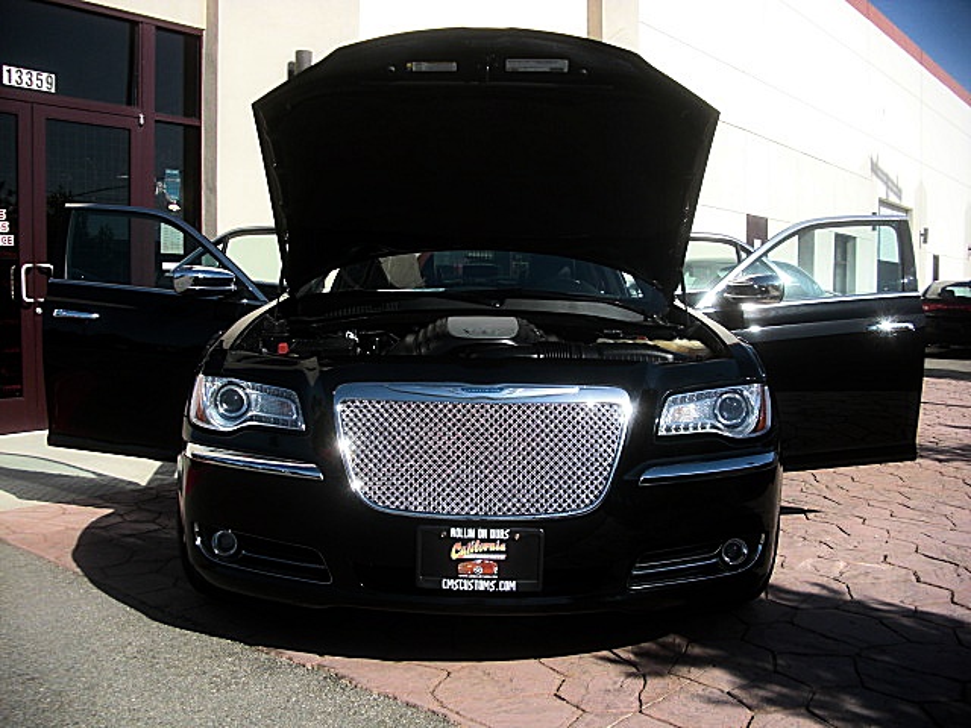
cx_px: 486
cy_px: 364
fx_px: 1010
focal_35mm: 36
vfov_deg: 39.7
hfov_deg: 51.4
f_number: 2.8
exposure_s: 1/800
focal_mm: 6.3
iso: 50
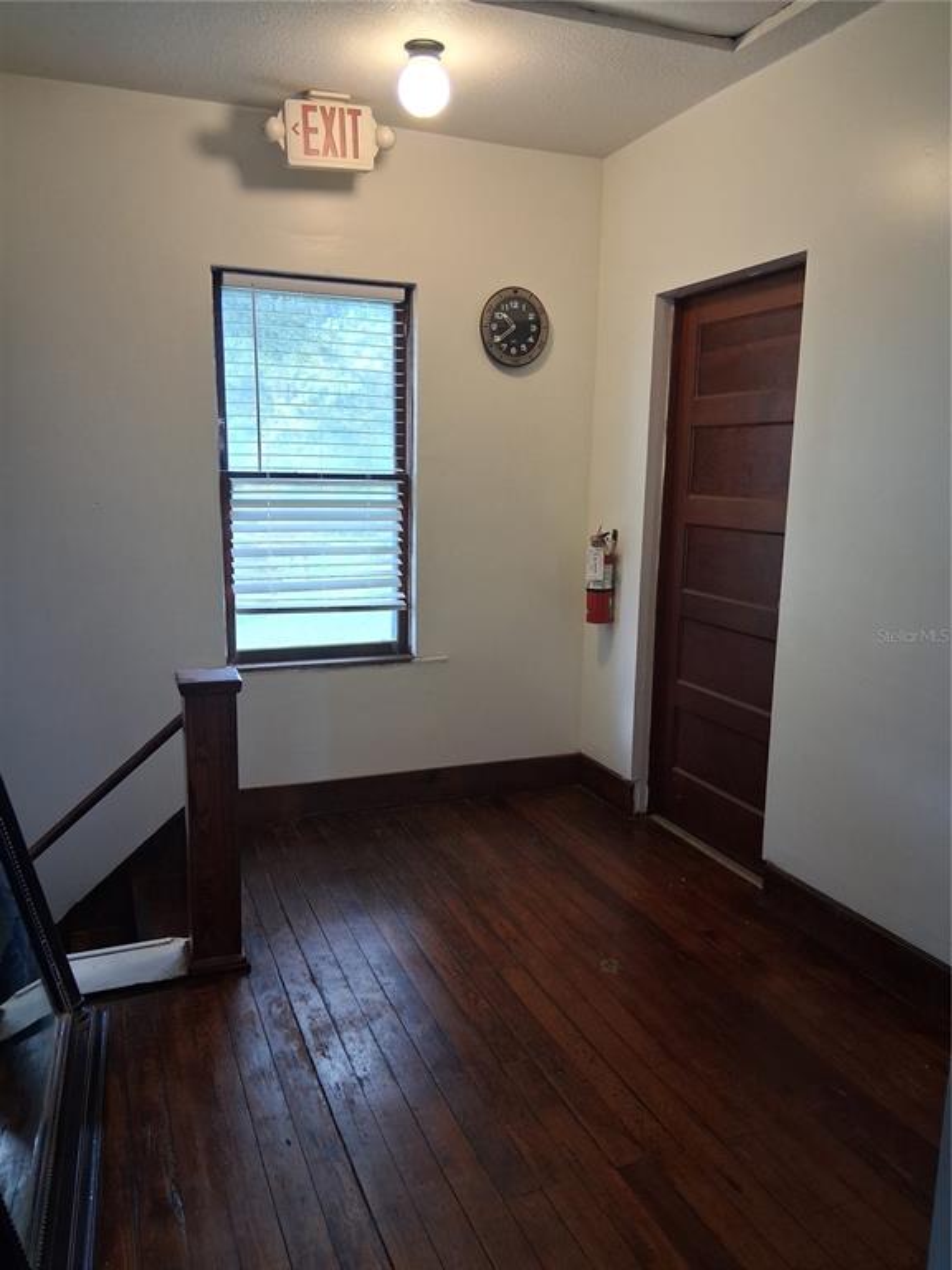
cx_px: 476
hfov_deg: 53.1
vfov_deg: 67.3
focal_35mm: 26
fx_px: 953
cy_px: 635
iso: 320
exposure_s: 1/60
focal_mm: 3.98
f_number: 1.8
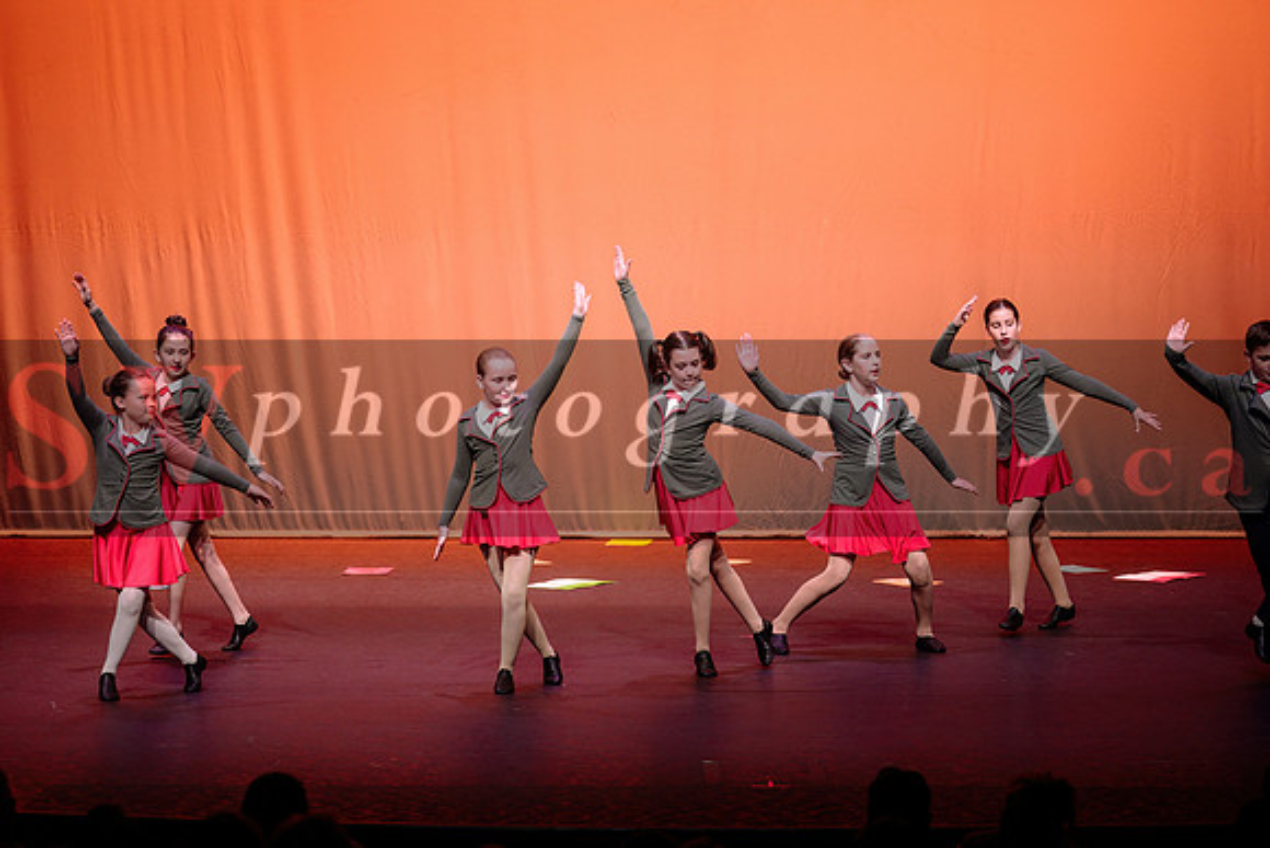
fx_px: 4045
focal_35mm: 115
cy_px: 371
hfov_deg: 17.8
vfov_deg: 12.0
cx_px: 556
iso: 1250
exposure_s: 1/640
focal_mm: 102
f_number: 2.8
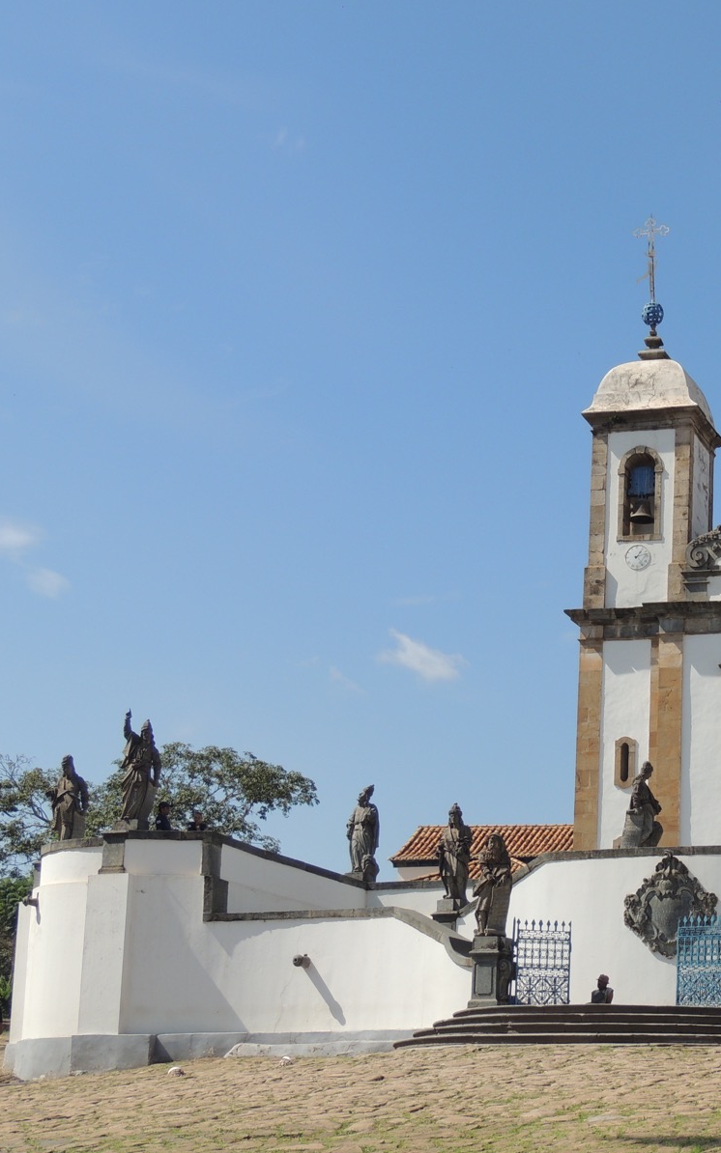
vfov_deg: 29.0
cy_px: 575
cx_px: 729
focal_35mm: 71
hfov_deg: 17.9
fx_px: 2233
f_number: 3.6
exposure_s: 1/1250
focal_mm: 8.9
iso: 100
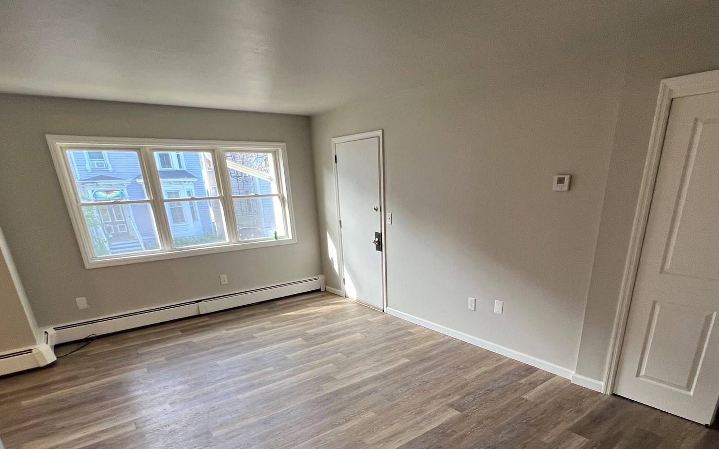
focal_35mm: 19
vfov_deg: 58.9
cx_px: 384
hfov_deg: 87.9
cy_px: 338
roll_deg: +2.4
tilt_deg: -19.8
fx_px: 372
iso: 125
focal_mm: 1.57
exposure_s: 1/120
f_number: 1.8
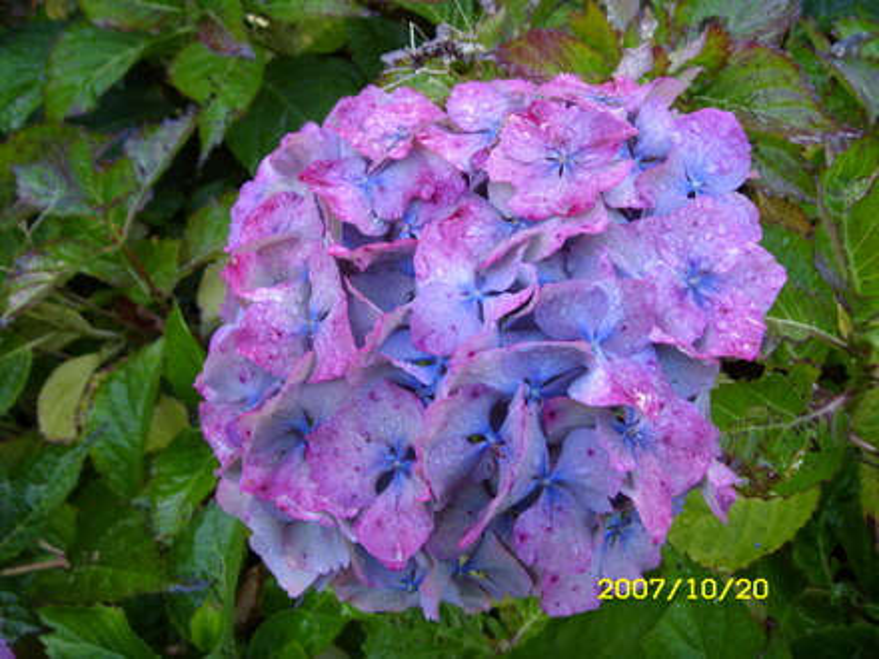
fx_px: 787
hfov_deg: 58.4
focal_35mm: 31
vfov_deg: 45.4
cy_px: 330
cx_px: 440
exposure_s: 1/36
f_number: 3.5
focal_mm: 6.3
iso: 50
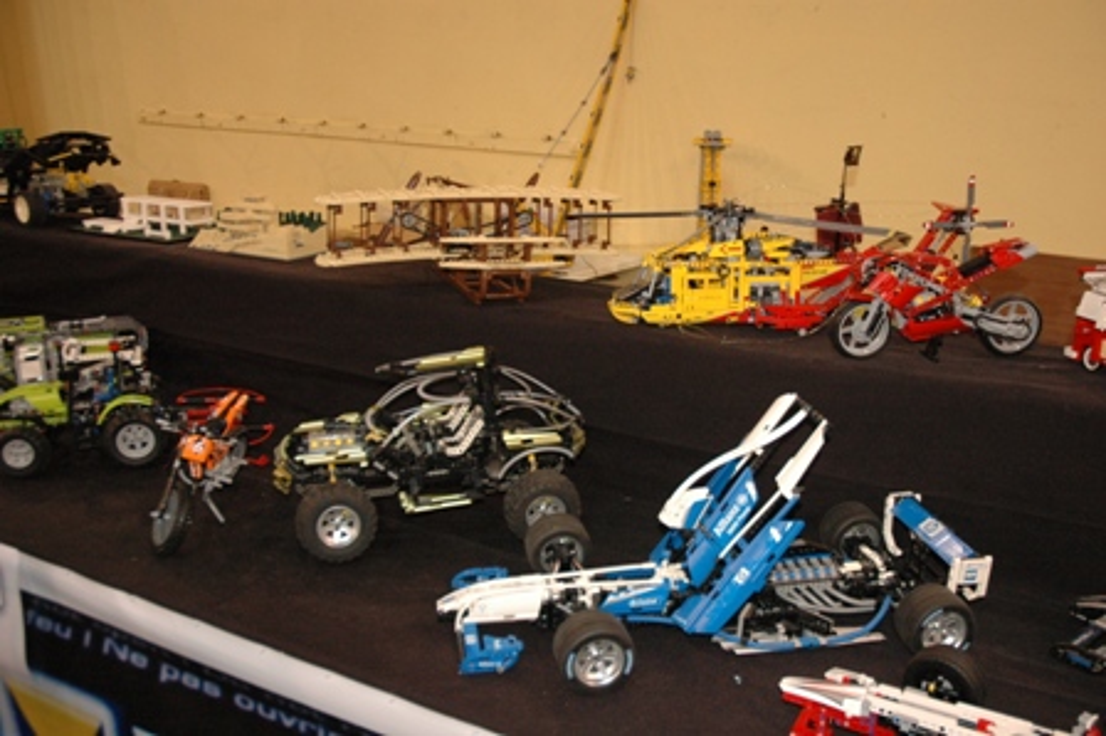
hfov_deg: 57.3
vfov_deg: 39.9
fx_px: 1013
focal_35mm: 33
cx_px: 553
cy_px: 368
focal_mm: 22
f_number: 4
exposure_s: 1/60
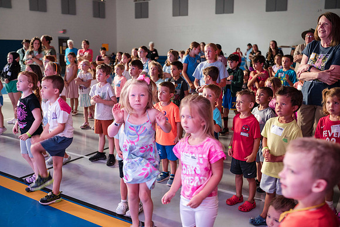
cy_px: 111
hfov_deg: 52.5
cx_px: 169
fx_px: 345
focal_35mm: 36
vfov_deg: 36.4
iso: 4000
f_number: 2.8
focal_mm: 35
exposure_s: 1/60
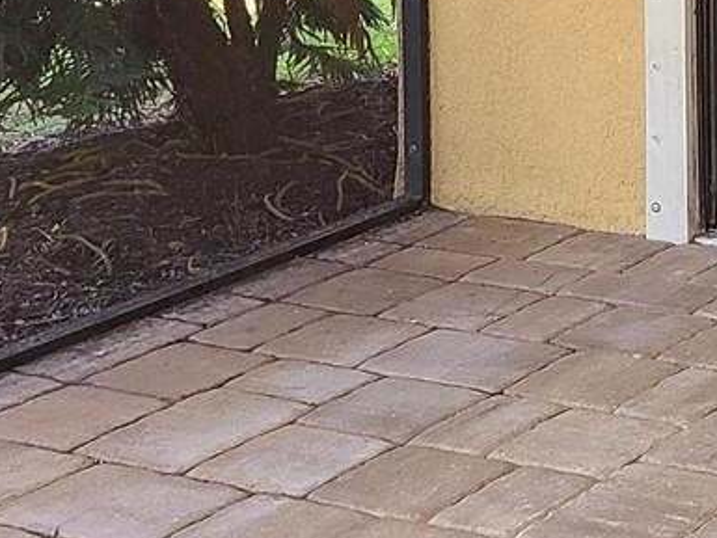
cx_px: 1184
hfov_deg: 16.1
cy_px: -132
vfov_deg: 13.3
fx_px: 2238
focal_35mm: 108
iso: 50
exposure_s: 1/100
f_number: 1.8
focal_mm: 5.4
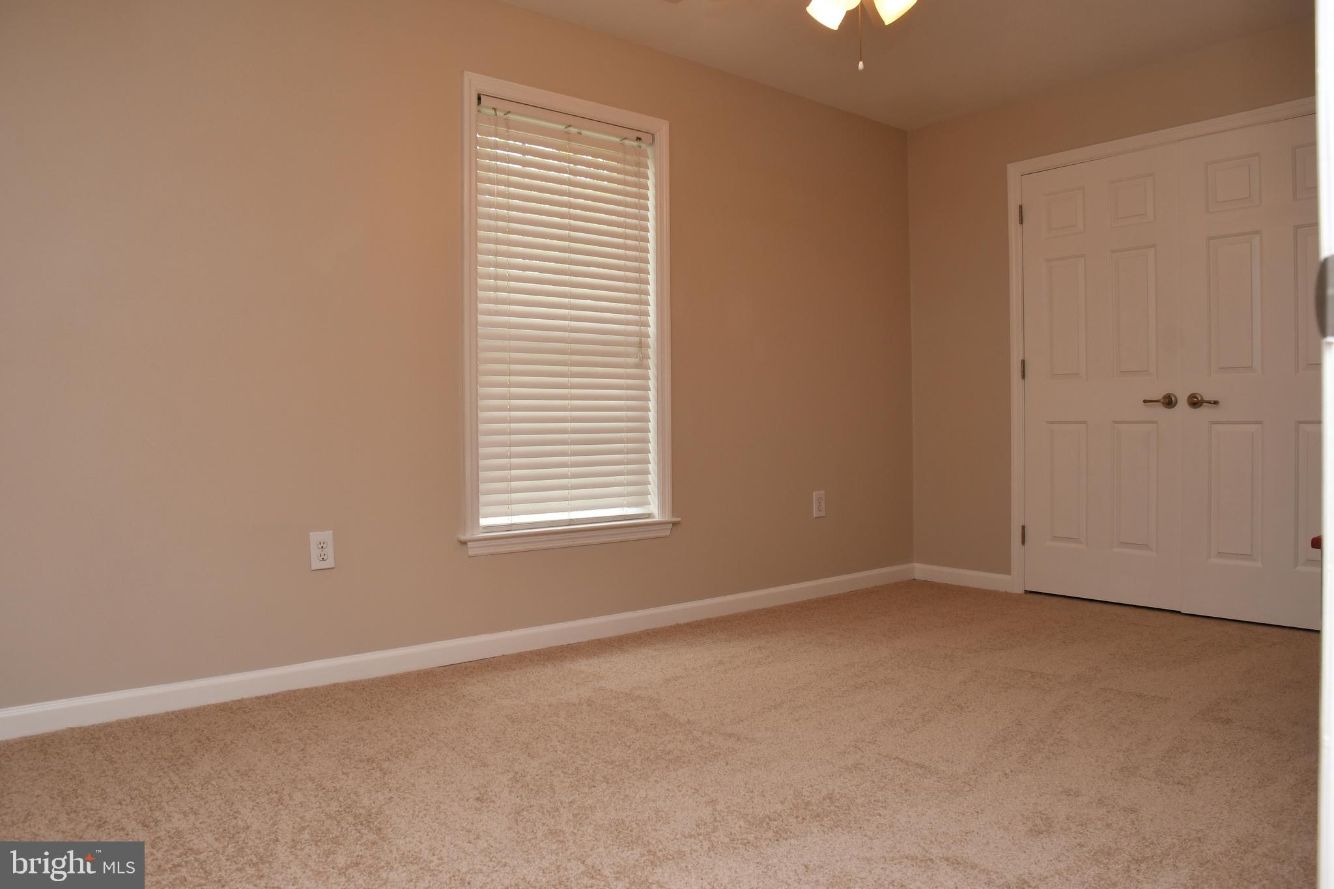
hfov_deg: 73.7
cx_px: 667
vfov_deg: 53.1
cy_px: 444
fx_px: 889
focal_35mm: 24
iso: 400
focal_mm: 16
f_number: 5.6
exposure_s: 1/60
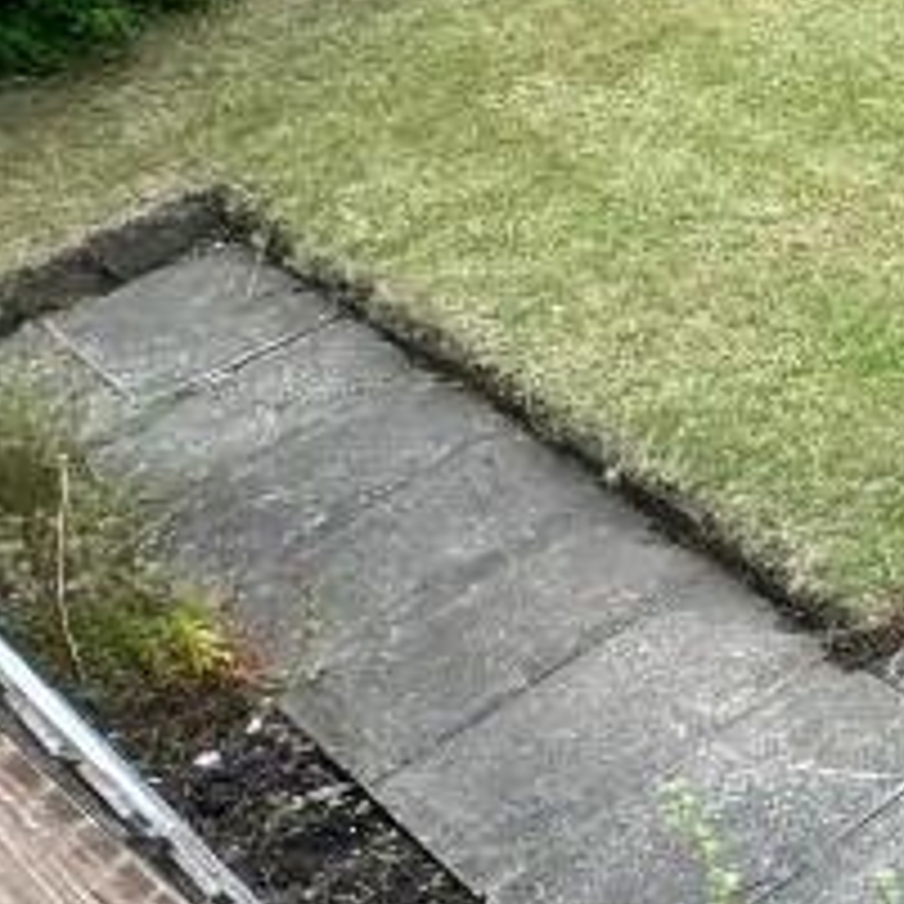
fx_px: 1861
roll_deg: +3.1
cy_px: 297
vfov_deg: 27.1
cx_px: 2010
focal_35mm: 63
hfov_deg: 16.5
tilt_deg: -37.1
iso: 40
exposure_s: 1/241
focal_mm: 2.22
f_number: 2.2
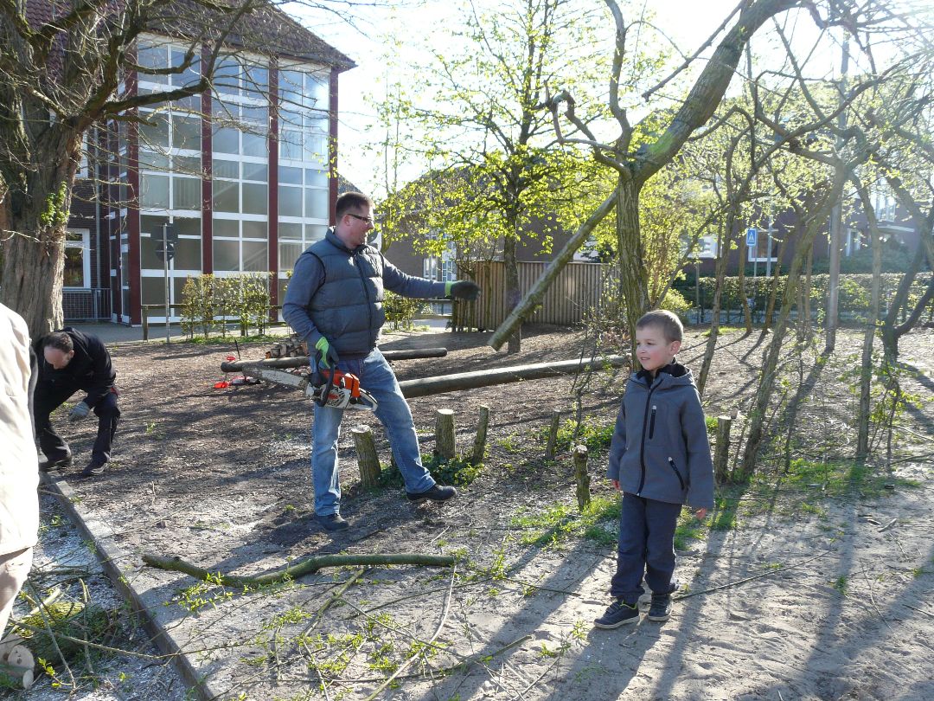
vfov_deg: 49.7
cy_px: 350
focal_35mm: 28
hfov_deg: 63.4
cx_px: 467
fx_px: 755
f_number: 4
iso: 100
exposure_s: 1/160
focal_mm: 4.6
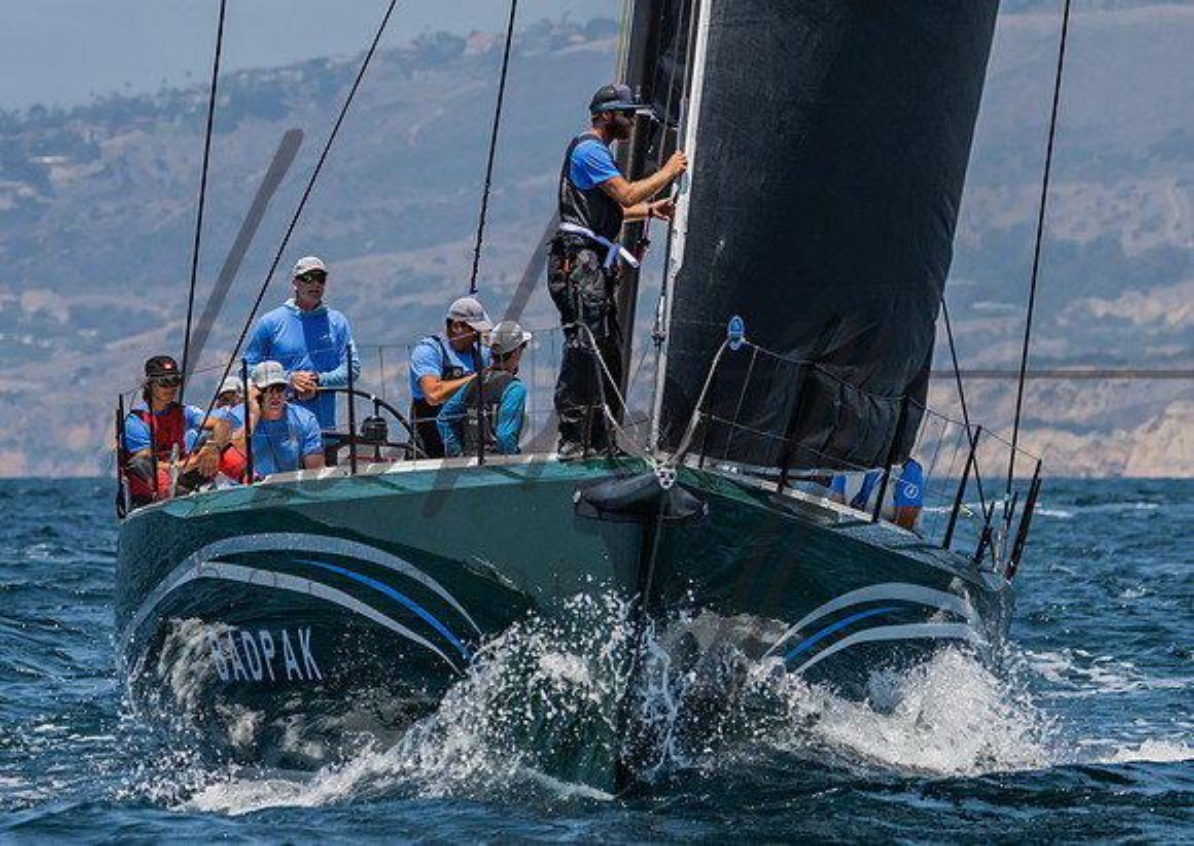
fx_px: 15801
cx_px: 790
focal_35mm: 467
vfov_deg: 3.1
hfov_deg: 4.3
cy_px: 297
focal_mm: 220
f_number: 5.6
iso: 320
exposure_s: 1/1600
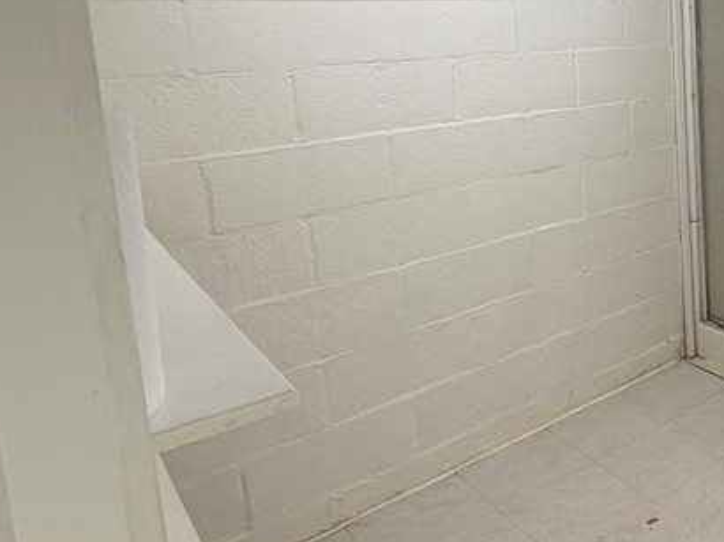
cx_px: 819
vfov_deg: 39.1
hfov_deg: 40.8
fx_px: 732
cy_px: 108
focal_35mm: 35
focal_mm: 2.22
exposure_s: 1/60
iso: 200
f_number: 2.2
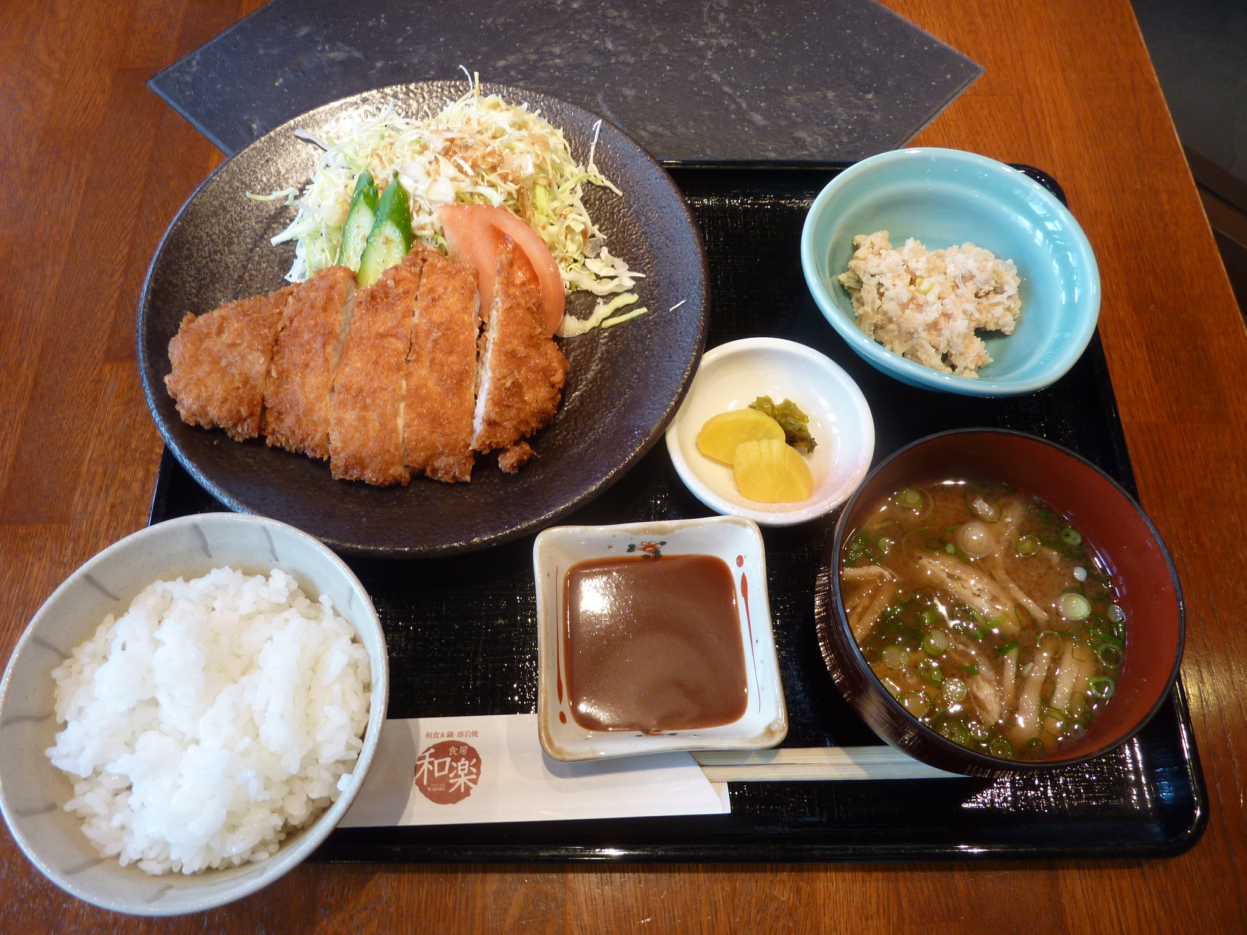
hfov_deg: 69.4
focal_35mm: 25
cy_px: 468
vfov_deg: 54.9
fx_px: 901
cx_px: 624
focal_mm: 4.1
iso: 125
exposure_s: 1/30
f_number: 3.3
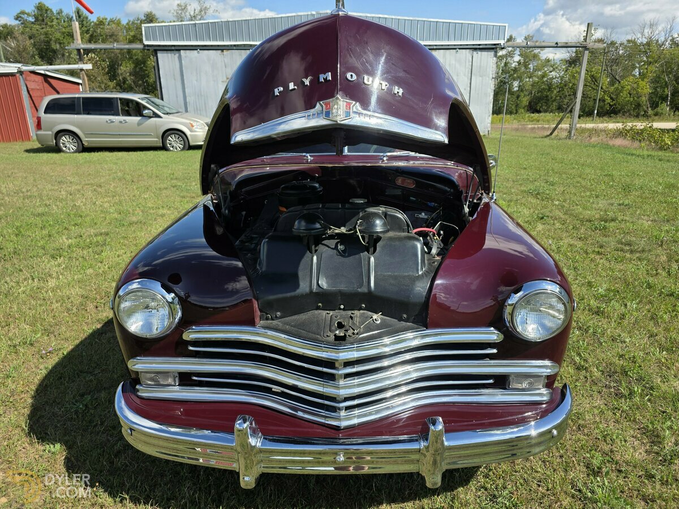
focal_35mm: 23
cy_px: 254
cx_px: 340
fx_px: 451
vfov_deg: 58.9
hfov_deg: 73.9
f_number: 1.7
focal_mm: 6.3
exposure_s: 1/3667
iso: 80
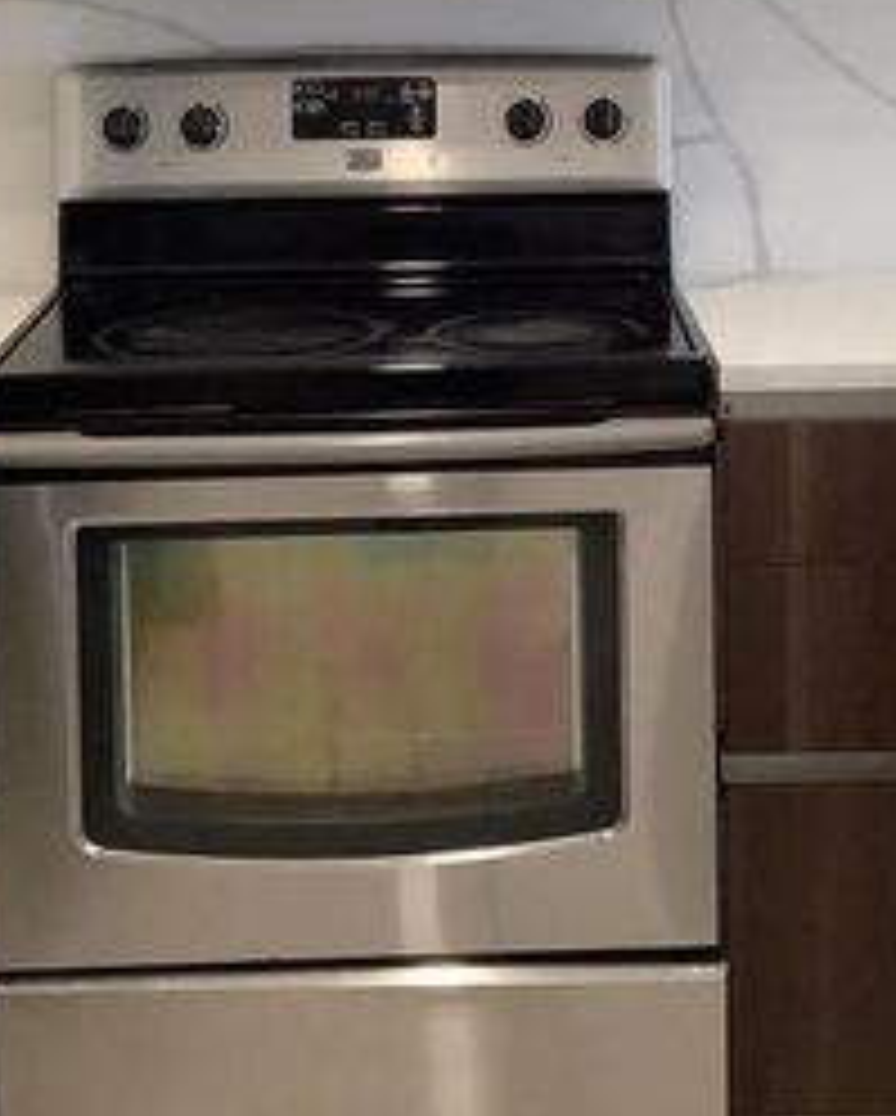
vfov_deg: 23.6
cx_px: 585
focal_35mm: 78
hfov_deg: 19.6
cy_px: 76
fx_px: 2581
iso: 160
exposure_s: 1/60
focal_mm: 3.3
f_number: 2.4
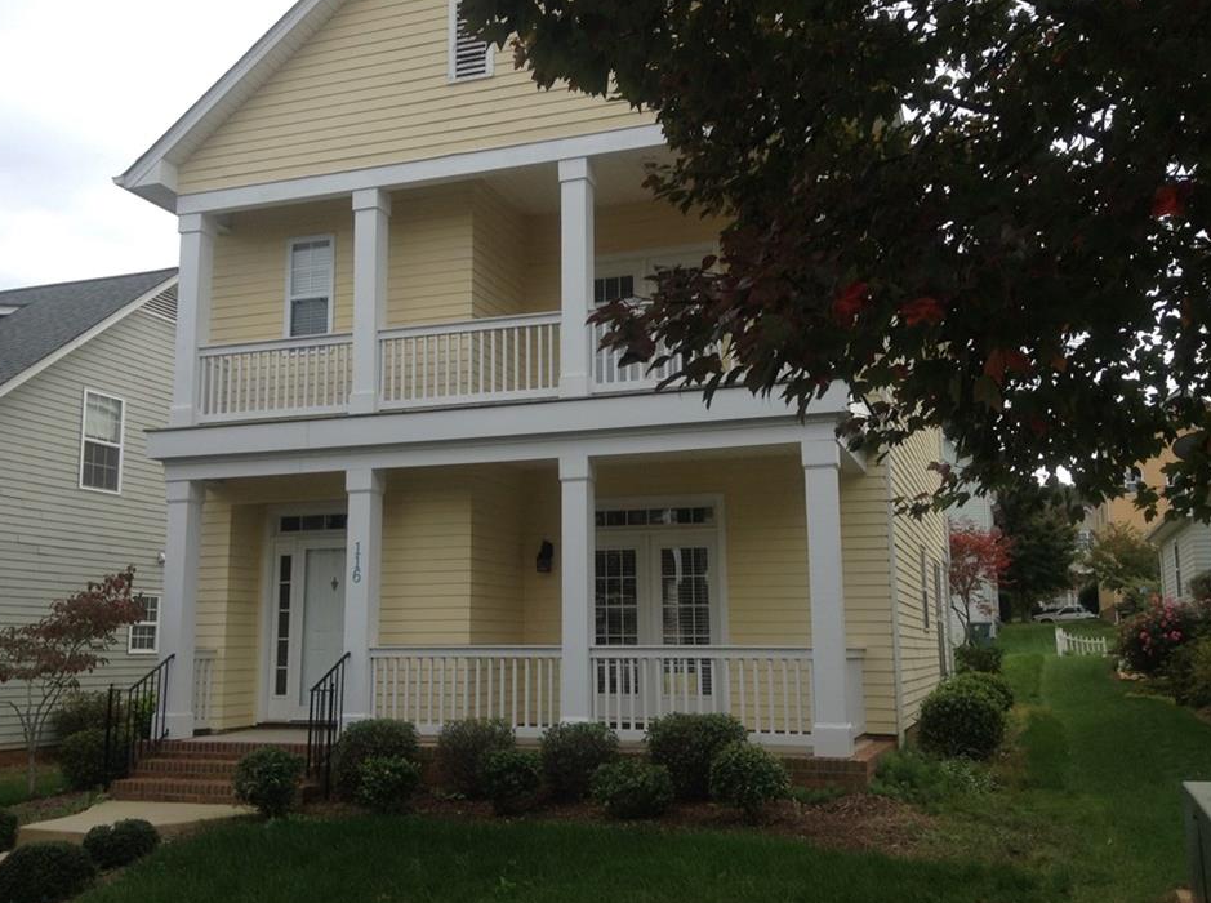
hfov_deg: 51.4
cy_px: 461
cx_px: 557
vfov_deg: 39.5
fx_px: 1257
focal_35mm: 36
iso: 25
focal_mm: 3.3
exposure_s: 1/517
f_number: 2.4
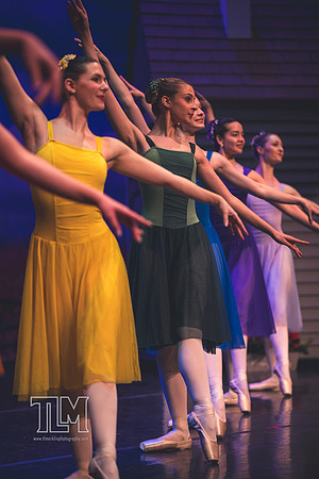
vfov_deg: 17.1
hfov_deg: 11.4
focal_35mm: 120
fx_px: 1595
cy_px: 240
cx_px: 160
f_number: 2.8
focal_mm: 120
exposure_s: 1/250
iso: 800
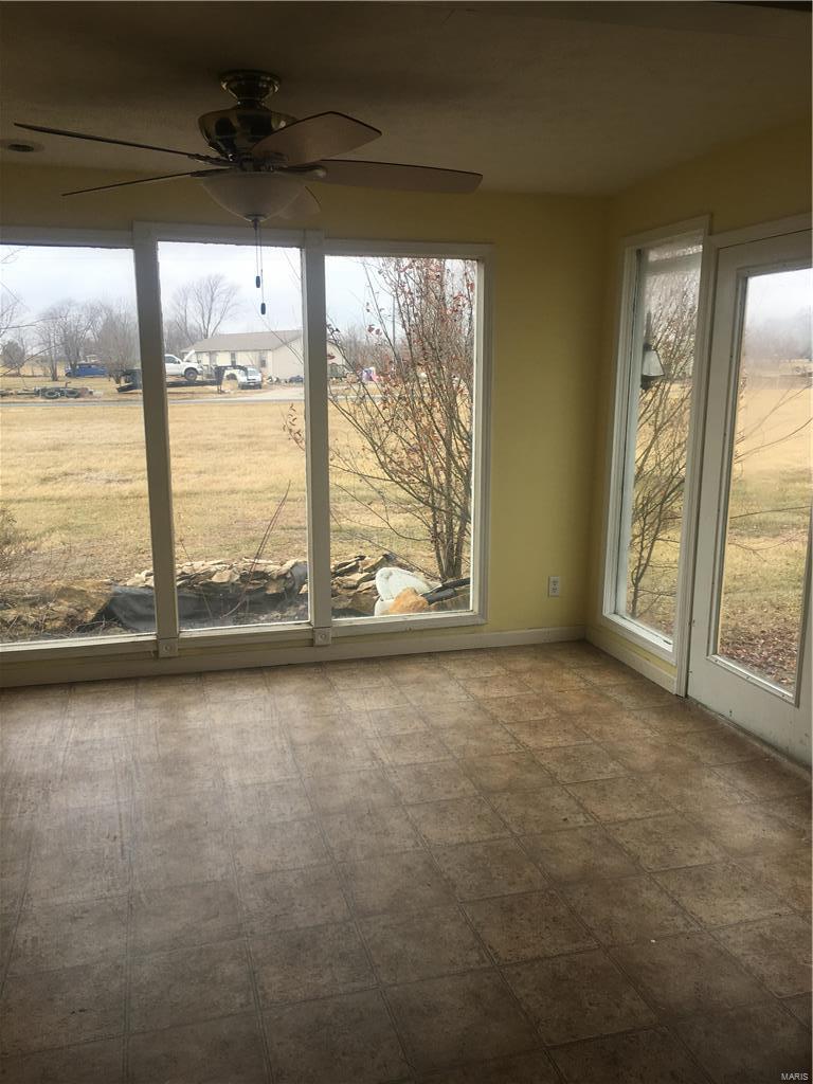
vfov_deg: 61.7
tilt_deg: -8.0
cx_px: 406
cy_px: 542
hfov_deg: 48.2
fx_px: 908
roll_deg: +0.9
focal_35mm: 29
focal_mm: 4.15
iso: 25
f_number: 2.2
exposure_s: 1/273
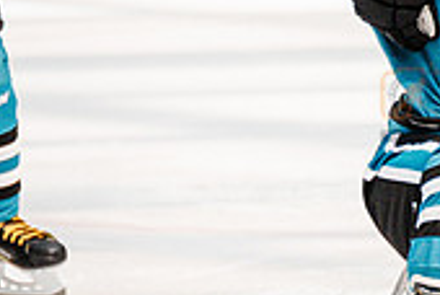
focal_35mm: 1536
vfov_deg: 0.9
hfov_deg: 1.3
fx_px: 18806
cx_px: 237
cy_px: 355
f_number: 3.2
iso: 1250
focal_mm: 300
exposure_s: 1/3200
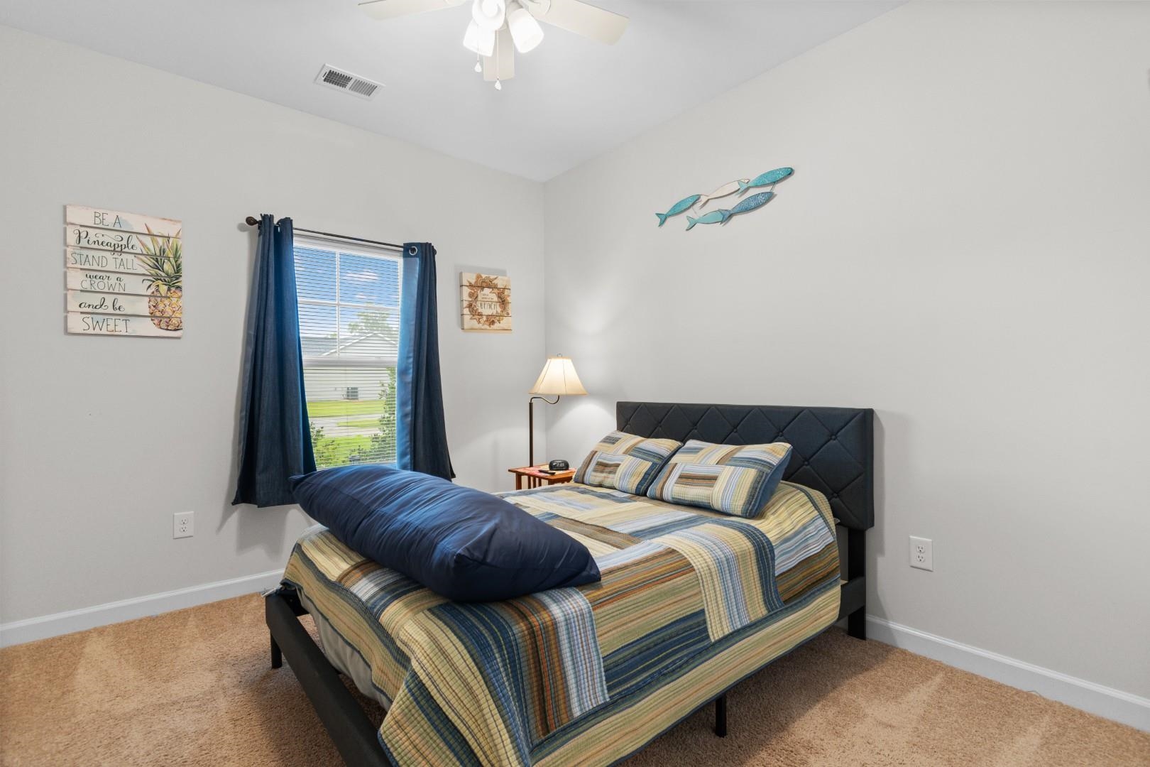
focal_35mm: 16
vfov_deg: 73.7
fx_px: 511
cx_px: 575
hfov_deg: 96.7
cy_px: 384
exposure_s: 1/5
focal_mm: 11
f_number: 4.8
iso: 100
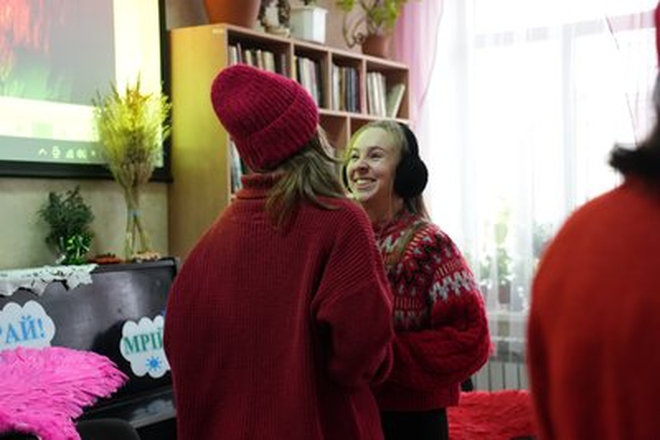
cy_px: 220
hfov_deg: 33.9
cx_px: 330
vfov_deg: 23.0
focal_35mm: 59
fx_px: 1082
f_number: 3.2
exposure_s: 1/500
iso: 6400
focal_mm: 59
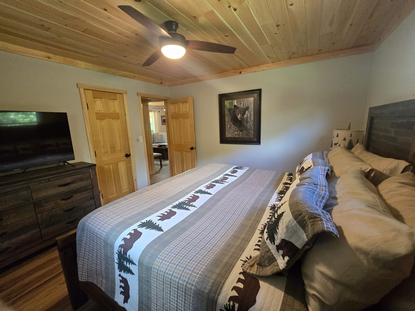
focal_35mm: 13
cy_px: 156
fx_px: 156
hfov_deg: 106.2
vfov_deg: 89.9
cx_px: 208
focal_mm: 2.2
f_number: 2.2
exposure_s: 1/60
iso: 640
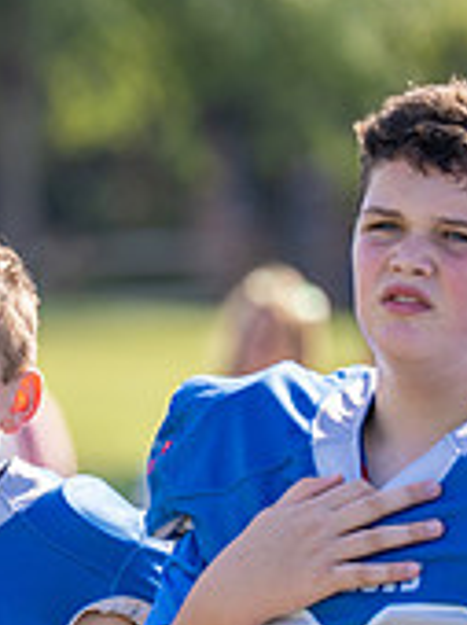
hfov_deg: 2.6
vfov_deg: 3.5
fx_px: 10081
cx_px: -386
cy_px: 601
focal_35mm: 559
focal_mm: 170
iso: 100
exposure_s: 1/500
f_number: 3.5
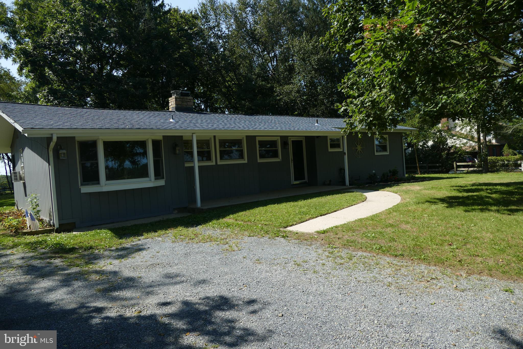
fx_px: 363
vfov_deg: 51.3
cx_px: 262
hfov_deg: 71.5
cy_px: 174
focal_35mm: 25
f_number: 2.8
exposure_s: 1/1600
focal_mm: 9.12
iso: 125
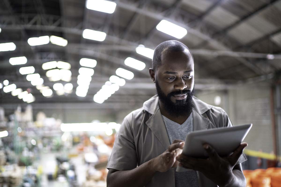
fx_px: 273
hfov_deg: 54.4
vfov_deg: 37.9
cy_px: 94
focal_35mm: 35
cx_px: 140
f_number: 1.4
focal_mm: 35
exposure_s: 1/320
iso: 800
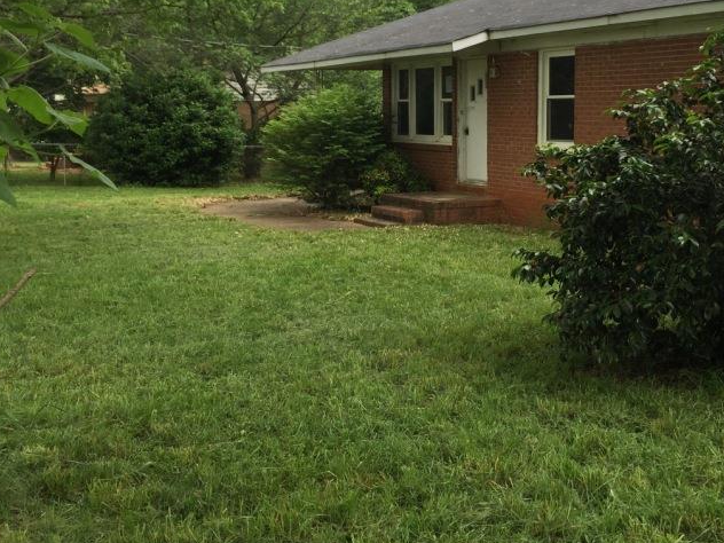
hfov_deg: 40.3
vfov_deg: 30.6
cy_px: 180
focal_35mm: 47
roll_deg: -1.3
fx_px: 983
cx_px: 422
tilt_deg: -4.4
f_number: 2.2
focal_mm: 4.15
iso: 32
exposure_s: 1/807
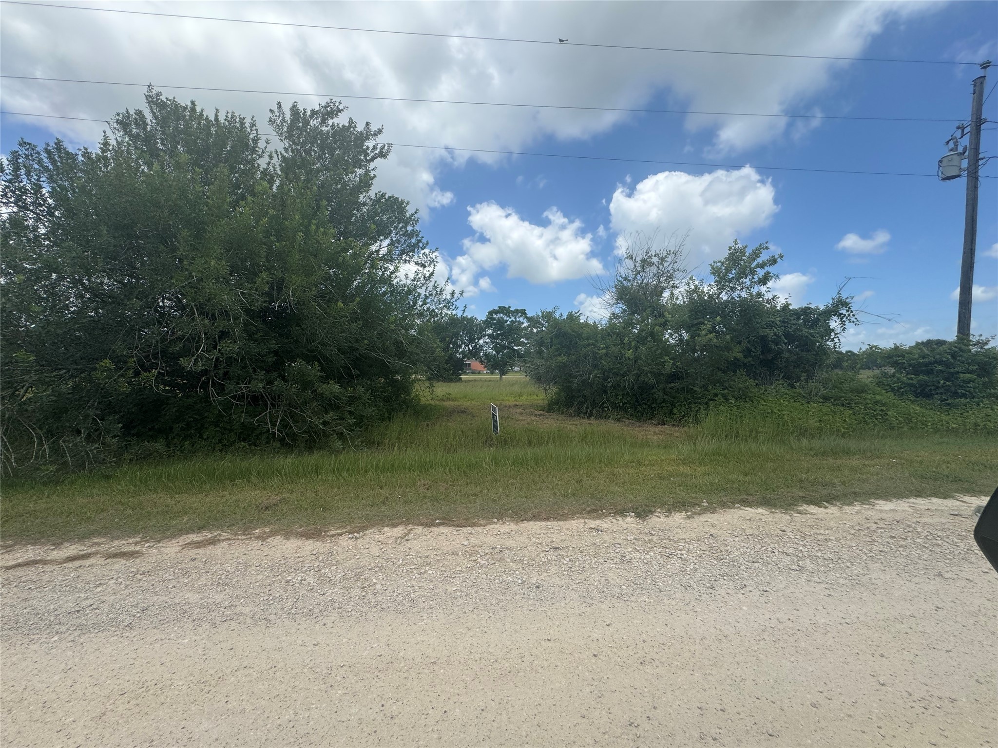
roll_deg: -0.8
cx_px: 499
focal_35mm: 14
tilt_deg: -0.9
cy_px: 374
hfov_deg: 102.1
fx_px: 404
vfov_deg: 85.7
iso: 50
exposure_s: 1/1600
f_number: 2.2
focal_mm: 2.22
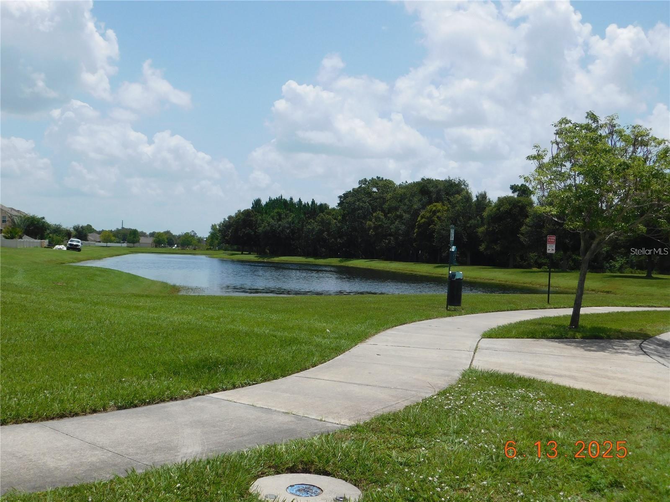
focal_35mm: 40
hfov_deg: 46.8
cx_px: 335
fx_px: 774
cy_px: 251
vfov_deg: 36.0
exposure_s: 1/500
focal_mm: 7.1
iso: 125
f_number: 7.2
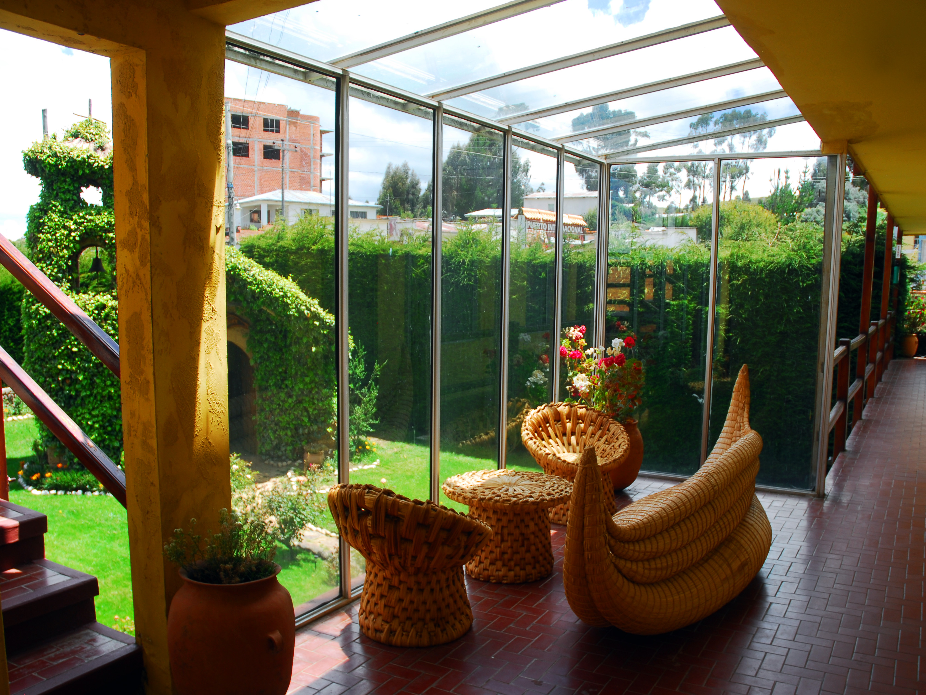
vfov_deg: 46.8
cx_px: 494
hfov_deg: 59.9
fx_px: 802
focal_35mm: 30
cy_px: 346
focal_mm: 18
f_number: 6.3
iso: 100
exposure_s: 1/160
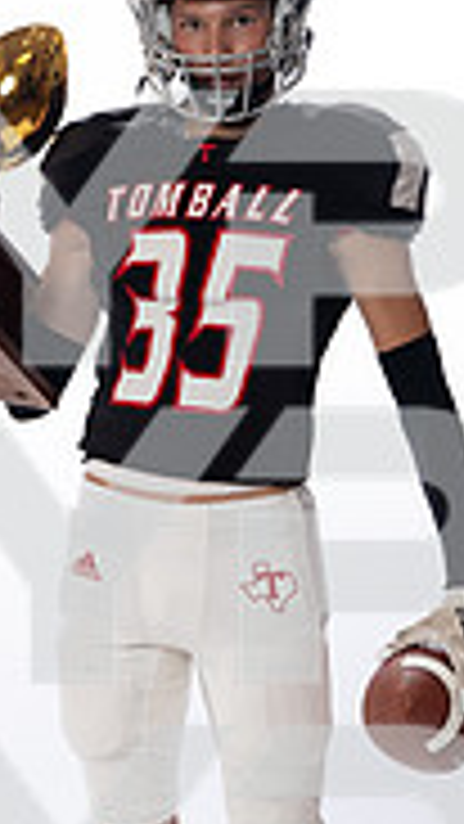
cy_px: 549
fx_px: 2361
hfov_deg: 11.2
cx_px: 185
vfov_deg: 19.7
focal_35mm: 108
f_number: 4
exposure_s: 1/250
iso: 400
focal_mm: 42
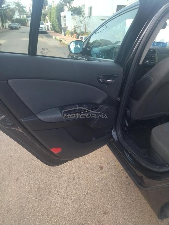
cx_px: 84
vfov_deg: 65.3
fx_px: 176
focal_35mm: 27
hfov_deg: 51.4
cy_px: 112
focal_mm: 4.74
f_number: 1.79
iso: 99
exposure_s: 1/306
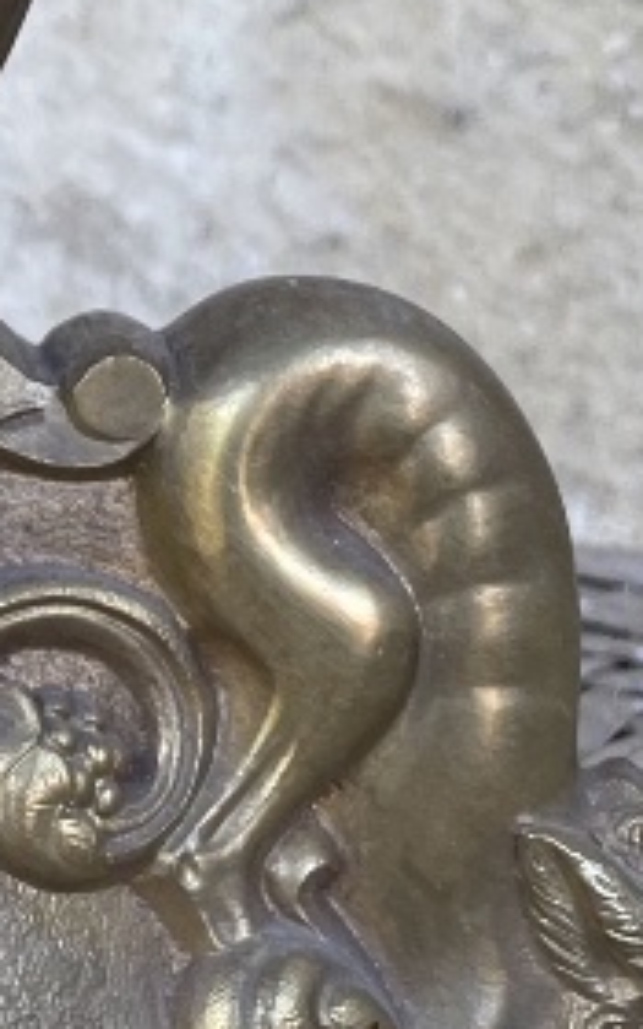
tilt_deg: -16.2
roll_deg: +0.6
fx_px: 3308
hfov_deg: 10.6
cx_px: -419
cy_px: 305
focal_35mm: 118
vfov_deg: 17.6
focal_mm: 4.2
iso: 50
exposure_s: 1/121
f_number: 1.6
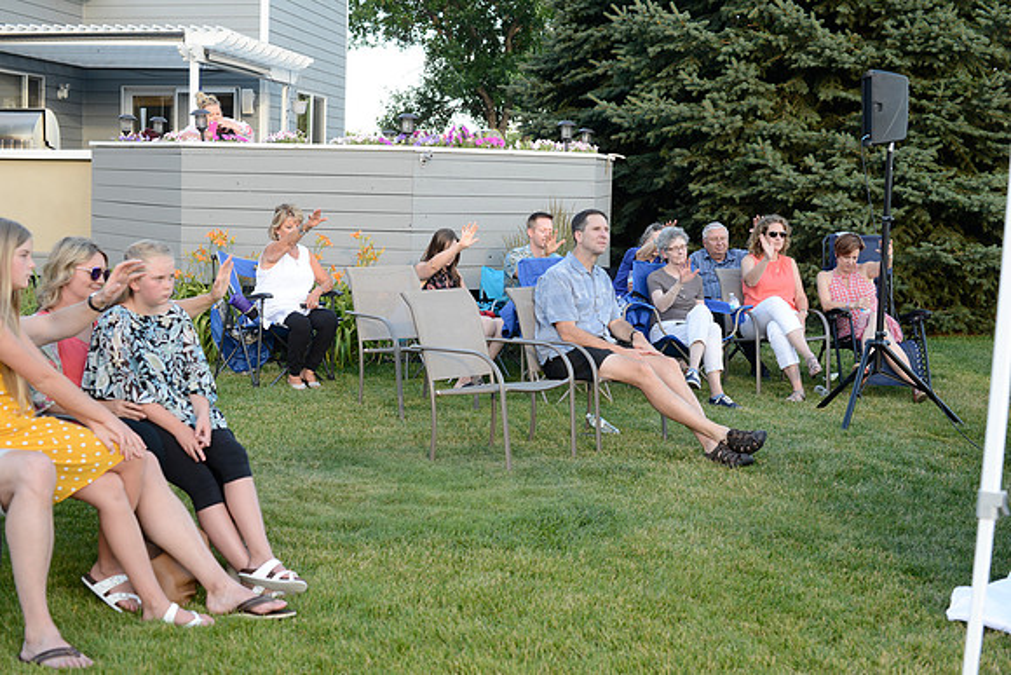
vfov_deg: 27.0
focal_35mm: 50
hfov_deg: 39.6
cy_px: 338
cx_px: 506
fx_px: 1404
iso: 400
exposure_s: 1/200
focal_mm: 50
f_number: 5
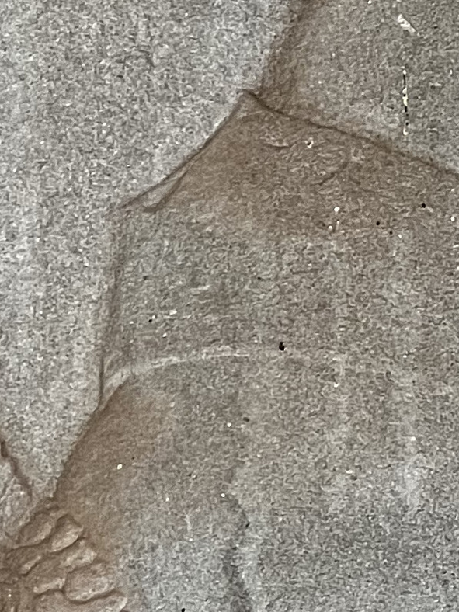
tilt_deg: +19.6
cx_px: -512
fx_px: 6913
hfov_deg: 3.8
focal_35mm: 391
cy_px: 687
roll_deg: +0.9
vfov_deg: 5.1
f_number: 2.8
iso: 200
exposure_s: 1/99
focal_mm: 9
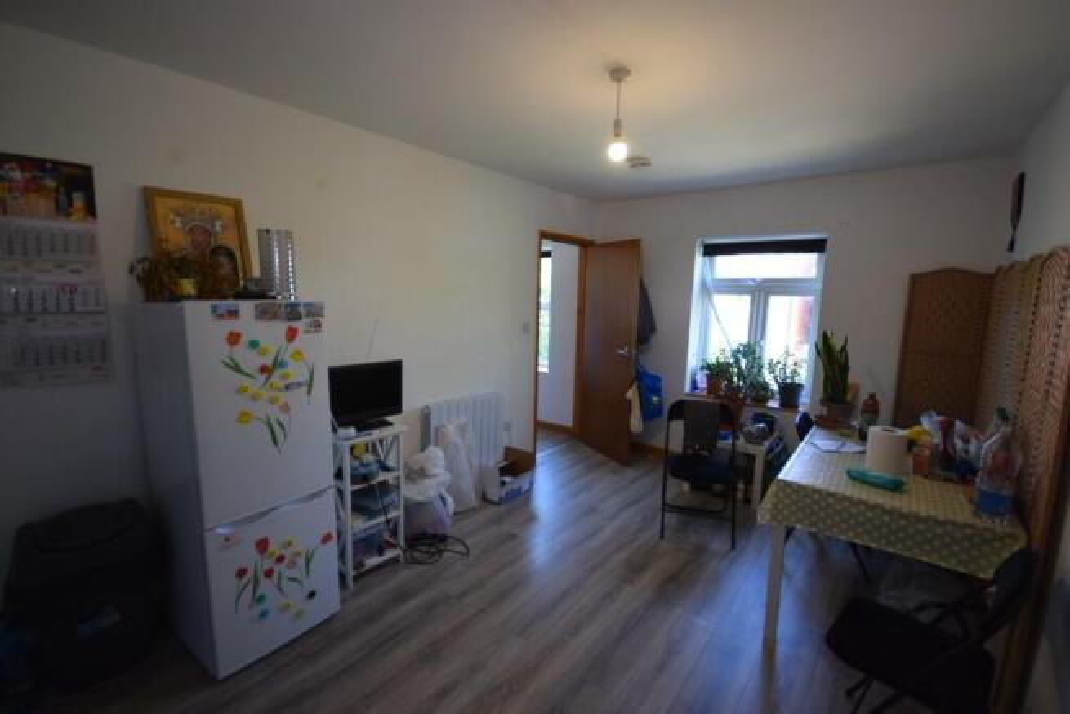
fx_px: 446
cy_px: 357
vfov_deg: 77.4
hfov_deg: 100.4
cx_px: 535
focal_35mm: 15
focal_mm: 10
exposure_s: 1/60
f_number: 4
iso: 500
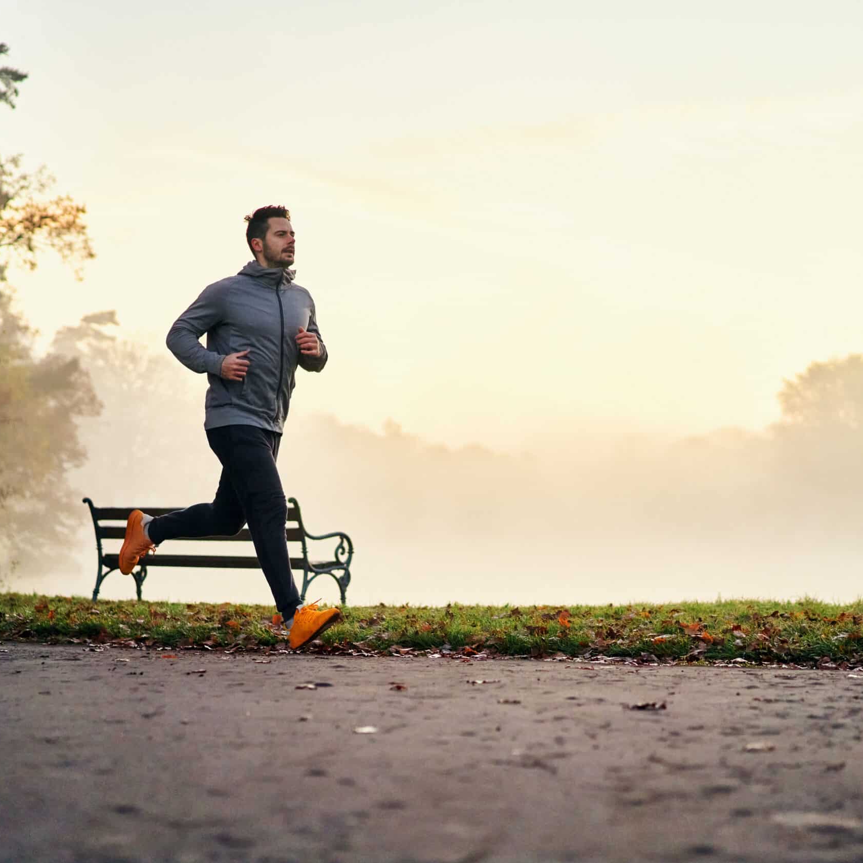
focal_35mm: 71
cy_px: 427
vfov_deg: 24.3
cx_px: 418
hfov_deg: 24.3
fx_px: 2003
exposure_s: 1/3200
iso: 1600
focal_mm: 55
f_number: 2.2
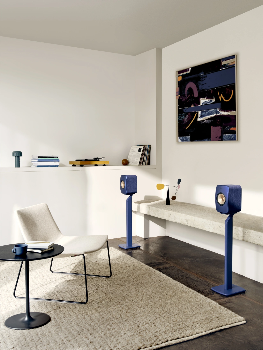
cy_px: 175
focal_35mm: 37
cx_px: 132
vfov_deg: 50.1
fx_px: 375
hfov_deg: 38.7
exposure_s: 1/4
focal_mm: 47.3
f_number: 7.1
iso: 400
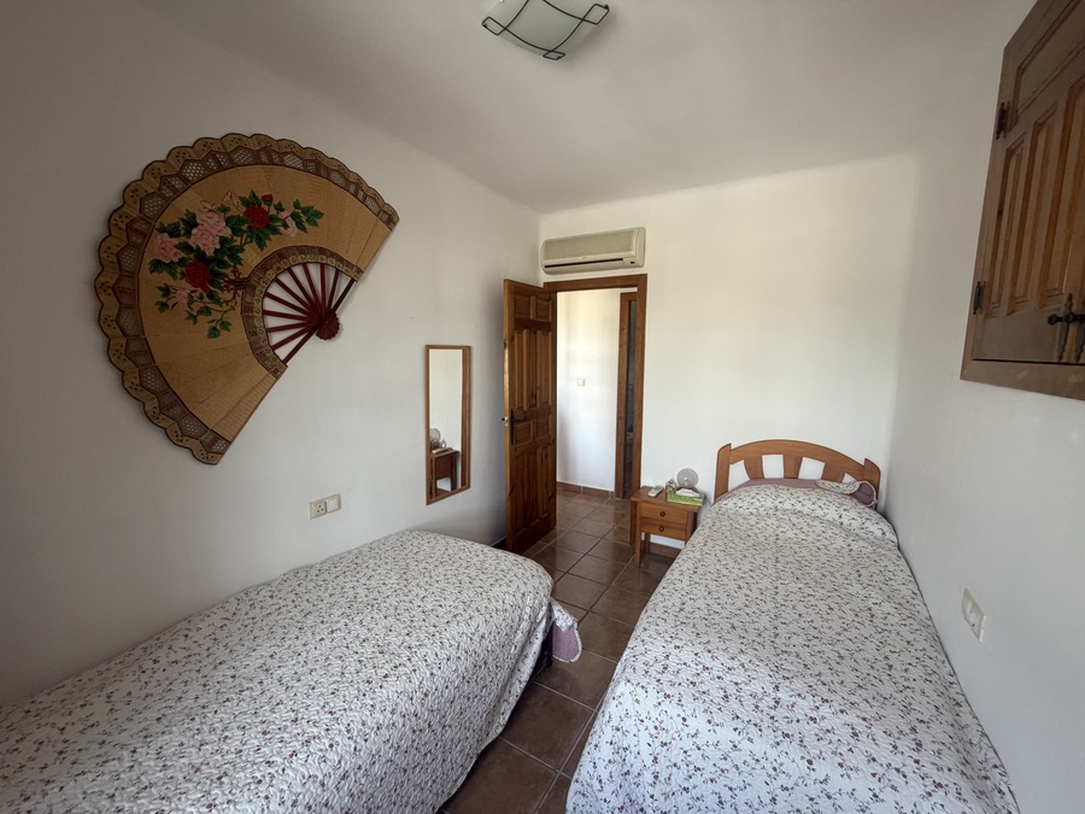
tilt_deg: -7.6
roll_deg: -0.2
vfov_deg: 85.7
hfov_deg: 102.1
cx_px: 542
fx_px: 439
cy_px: 407
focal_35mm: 14
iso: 200
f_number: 2.2
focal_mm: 2.22
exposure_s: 1/121
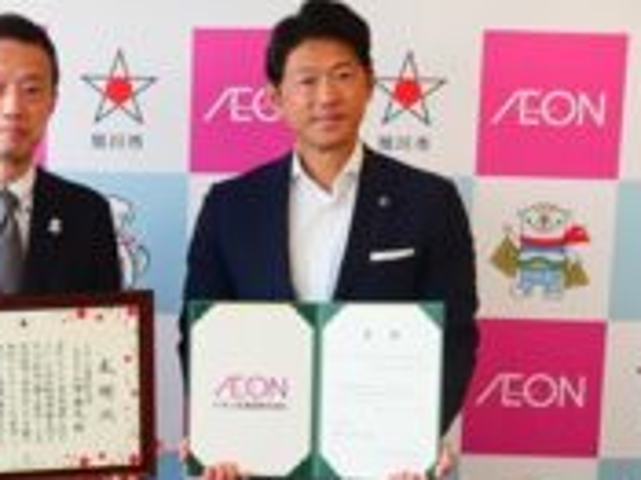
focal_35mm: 80
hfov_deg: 23.6
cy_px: 420
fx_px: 1480
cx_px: 40
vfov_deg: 18.2
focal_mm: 14
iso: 200
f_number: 3.6
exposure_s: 1/100
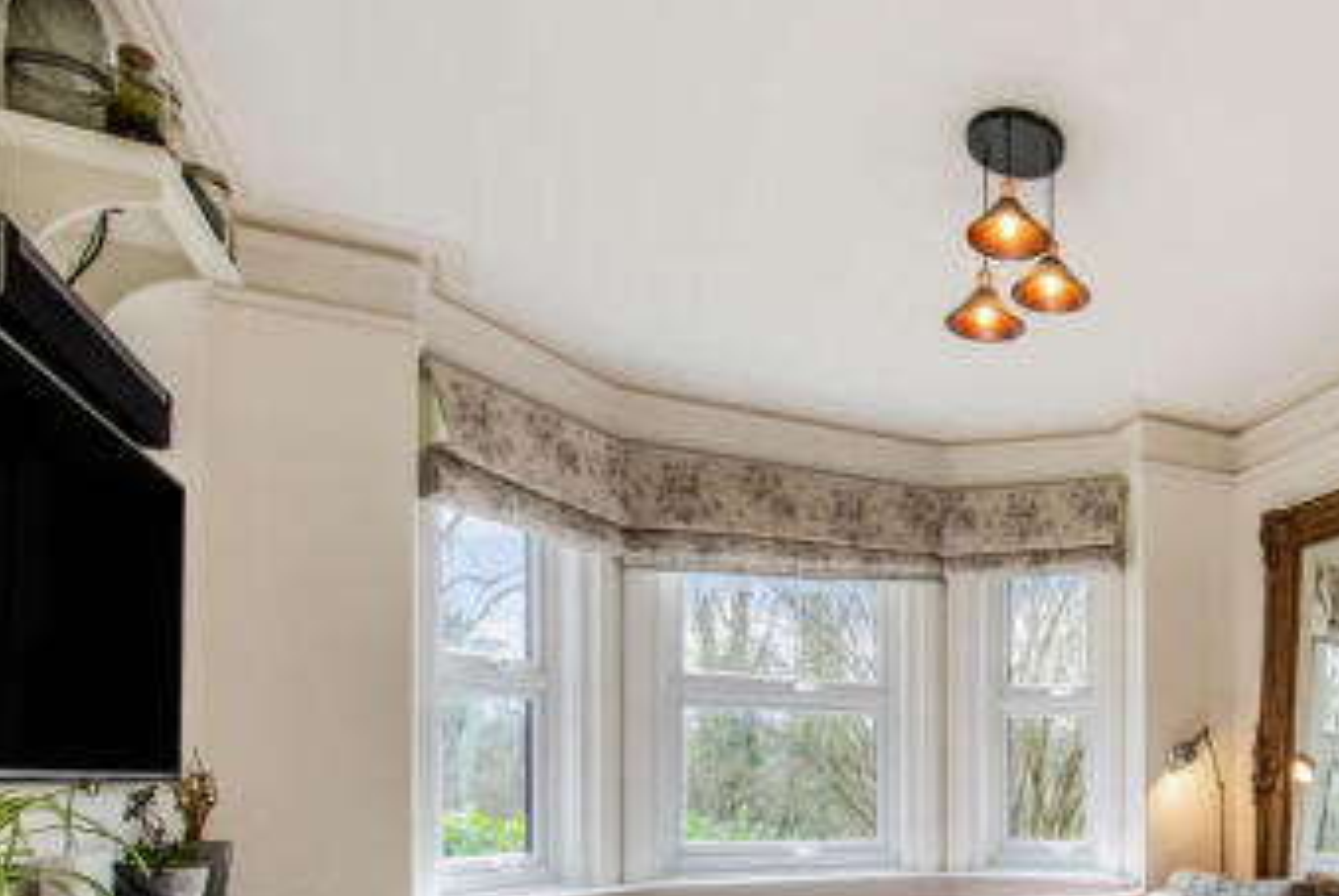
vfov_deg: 44.9
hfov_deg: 59.3
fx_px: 1006
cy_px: 756
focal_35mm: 27
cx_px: 1157
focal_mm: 14
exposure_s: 1/100
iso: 400
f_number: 7.1
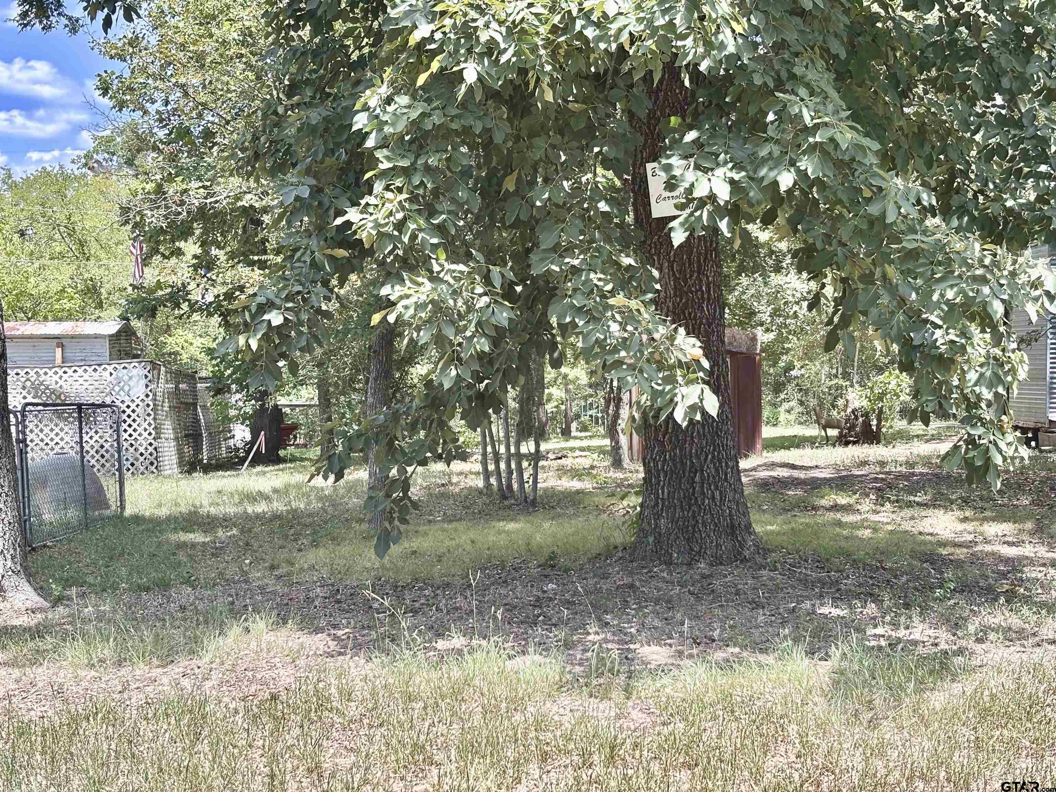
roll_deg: +0.1
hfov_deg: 36.8
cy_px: 396
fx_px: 1586
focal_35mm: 52
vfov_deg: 28.0
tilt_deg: -3.3
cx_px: 528
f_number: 1.6
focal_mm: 5.96
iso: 32
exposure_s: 1/500
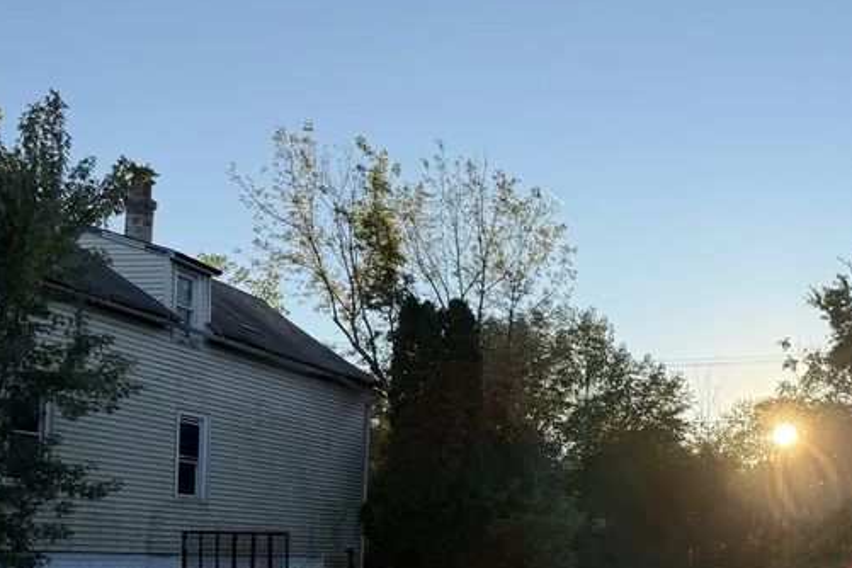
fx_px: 1207
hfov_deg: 35.2
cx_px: 850
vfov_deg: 25.7
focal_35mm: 51
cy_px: 498
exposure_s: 1/2110
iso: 80
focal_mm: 6.76
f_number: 1.78
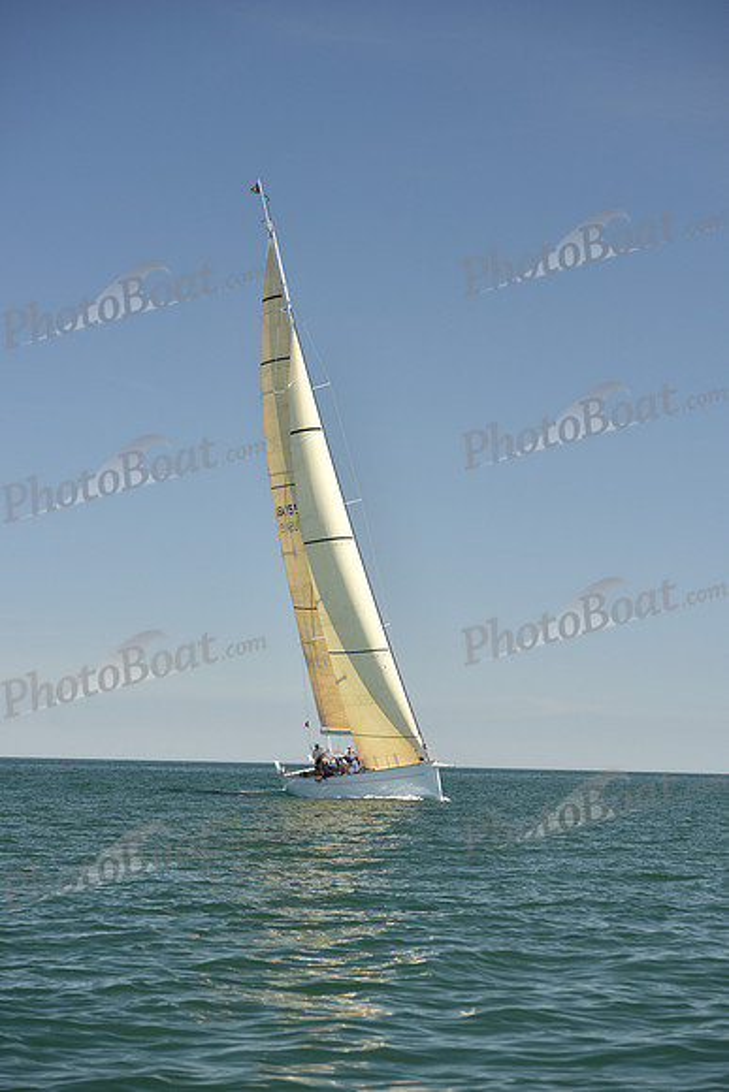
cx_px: 364
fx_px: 2610
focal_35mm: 86
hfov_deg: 15.9
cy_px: 546
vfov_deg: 23.6
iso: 250
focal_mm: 86
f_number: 5
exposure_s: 1/640
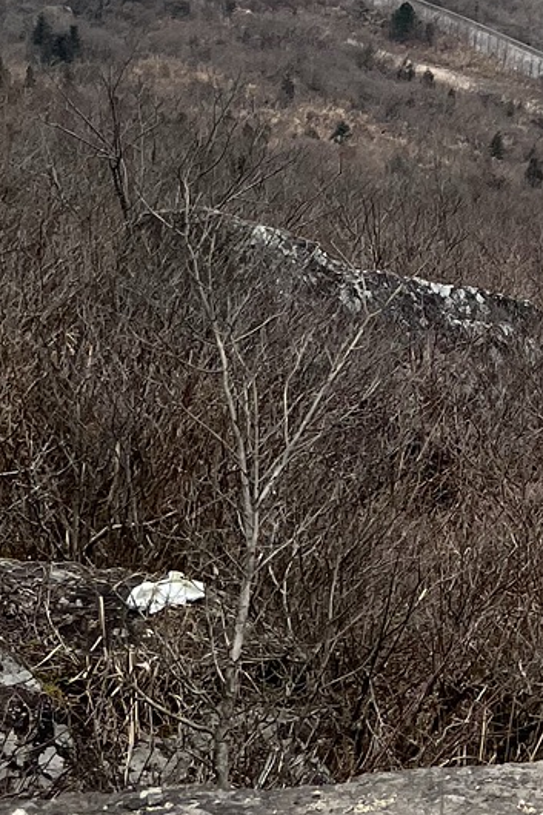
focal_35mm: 102
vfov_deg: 18.5
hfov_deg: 12.7
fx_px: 2309
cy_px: -277
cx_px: 828
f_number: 1.5
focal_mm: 5.7
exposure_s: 1/2404
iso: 50
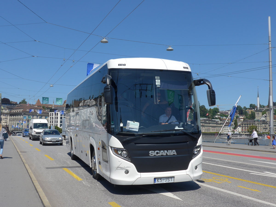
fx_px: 327
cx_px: 138
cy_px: 104
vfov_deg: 35.1
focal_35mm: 41
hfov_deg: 45.8
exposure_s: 1/1600
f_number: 3.2
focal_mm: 8.4
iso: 80
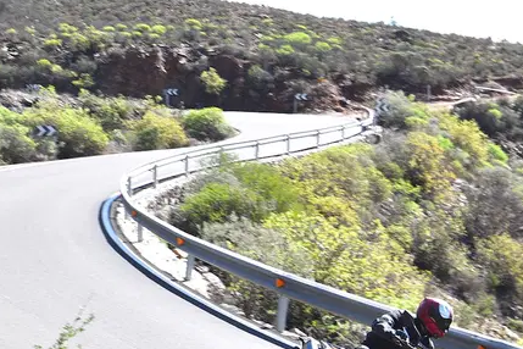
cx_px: 63
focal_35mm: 84
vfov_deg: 16.2
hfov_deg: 23.6
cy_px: 270
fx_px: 1220
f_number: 5.6
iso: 250
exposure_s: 1/320
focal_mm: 30
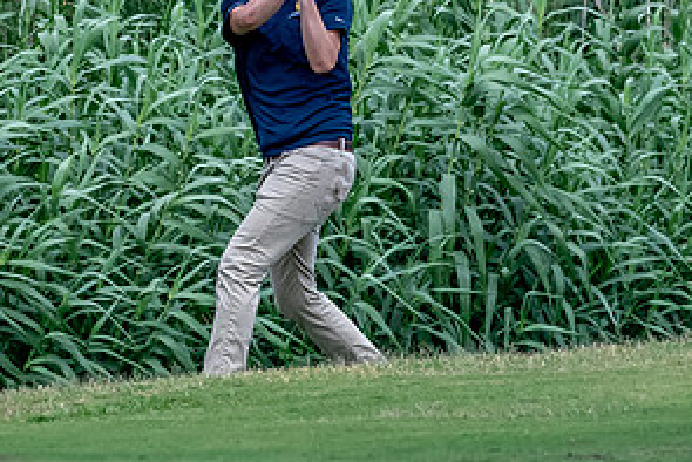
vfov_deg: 2.0
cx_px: 286
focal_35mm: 679
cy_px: 93
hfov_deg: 3.0
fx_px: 13058
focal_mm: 230
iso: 1400
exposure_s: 1/2000
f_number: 5.6
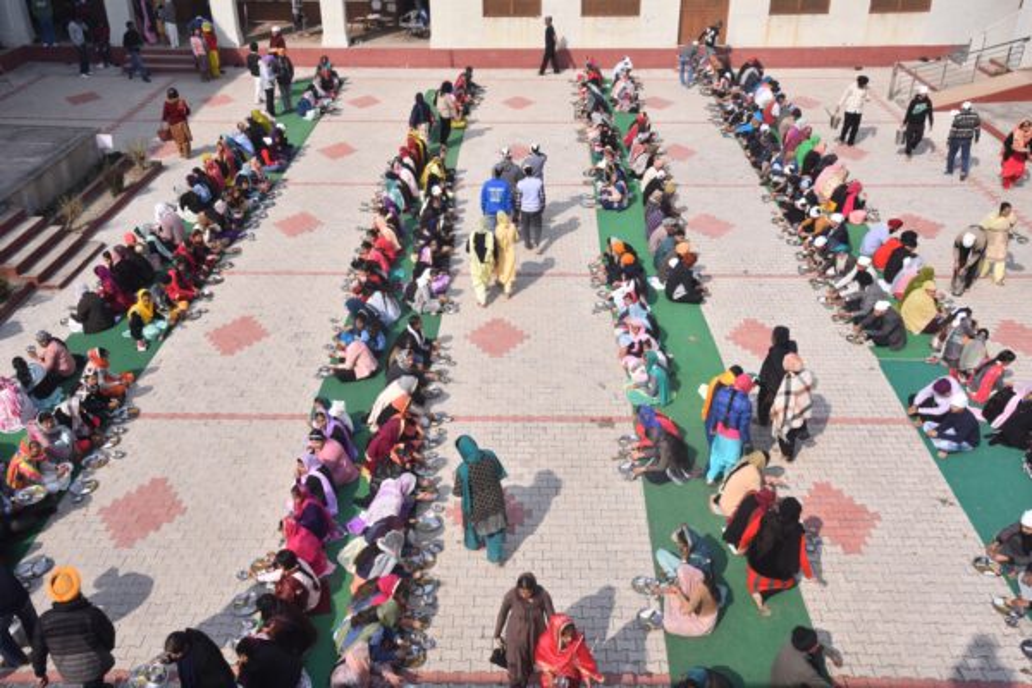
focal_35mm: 35
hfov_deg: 54.4
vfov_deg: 37.9
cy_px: 344
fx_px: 1003
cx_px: 516
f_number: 14
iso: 250
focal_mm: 35
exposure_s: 1/125
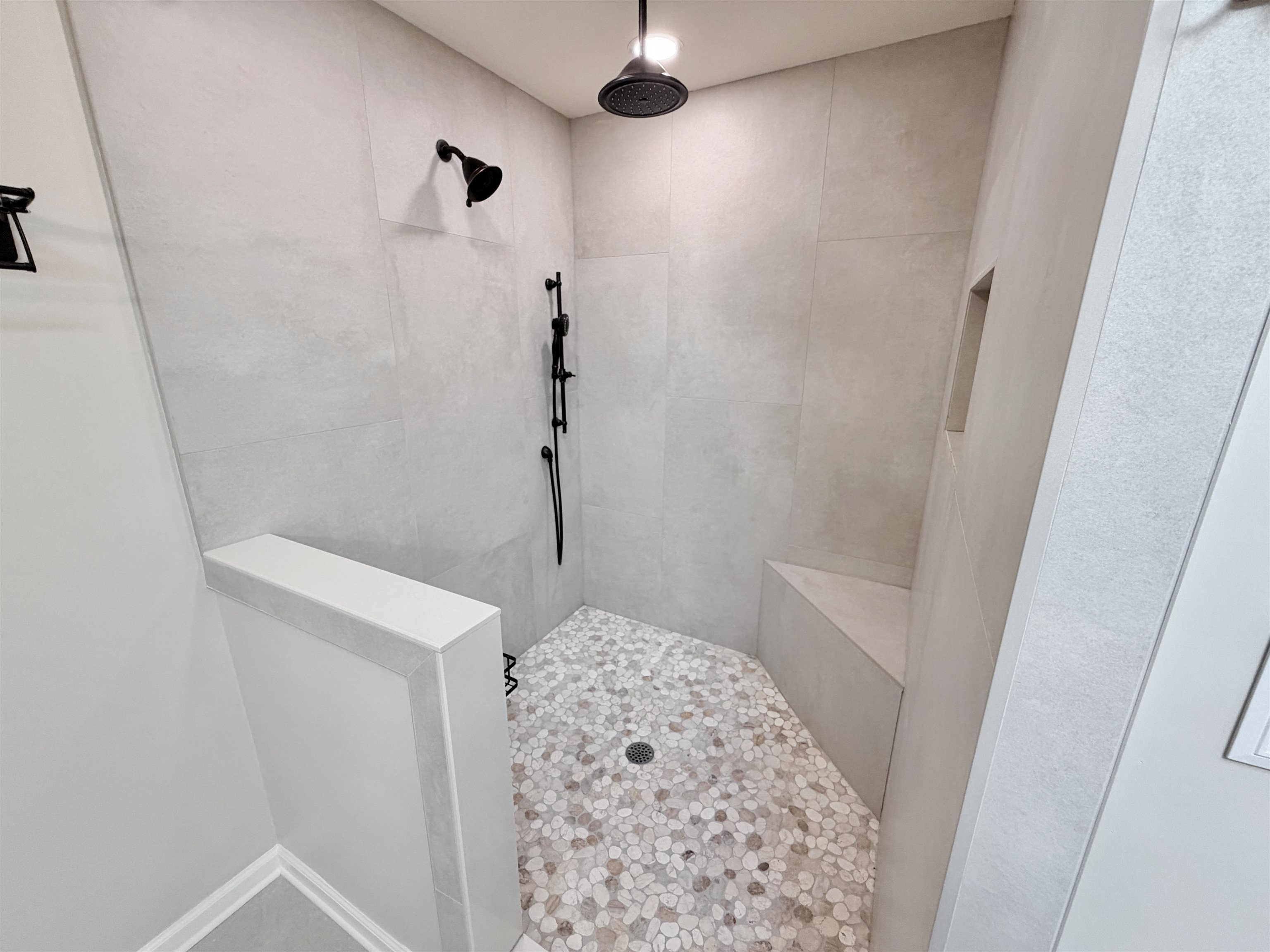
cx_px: 635
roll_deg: +0.1
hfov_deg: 102.1
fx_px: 514
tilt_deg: -16.1
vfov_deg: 85.7
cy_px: 476
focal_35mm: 14
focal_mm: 2.22
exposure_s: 1/120
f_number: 2.2
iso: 160
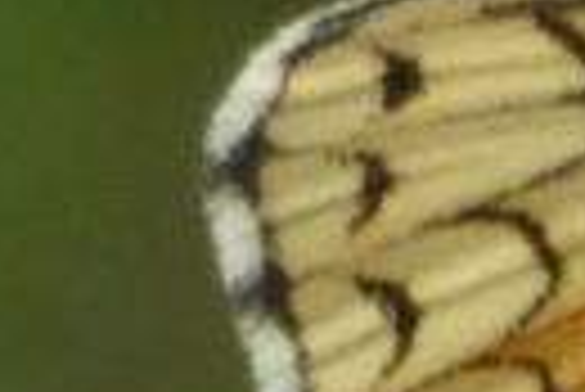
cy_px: 599
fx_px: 15341
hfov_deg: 2.2
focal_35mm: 943
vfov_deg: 1.5
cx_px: 1802
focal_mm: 24.7
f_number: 5.3
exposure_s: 1/80
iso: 200
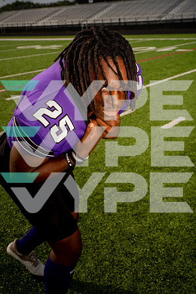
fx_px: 335
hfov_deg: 32.6
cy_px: 147
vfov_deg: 47.4
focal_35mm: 41
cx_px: 98
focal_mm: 41
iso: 50
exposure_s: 1/250
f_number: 8
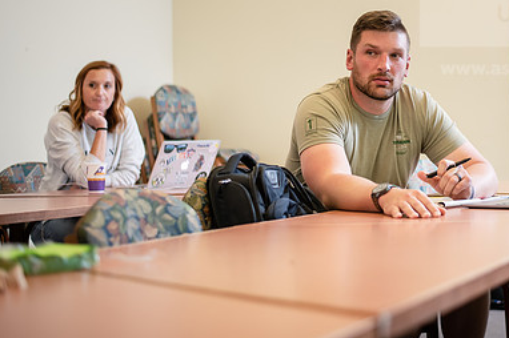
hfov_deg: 26.3
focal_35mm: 76
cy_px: 96
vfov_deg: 17.8
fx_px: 1074
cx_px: 380
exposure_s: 1/200
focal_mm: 50
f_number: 2
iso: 400
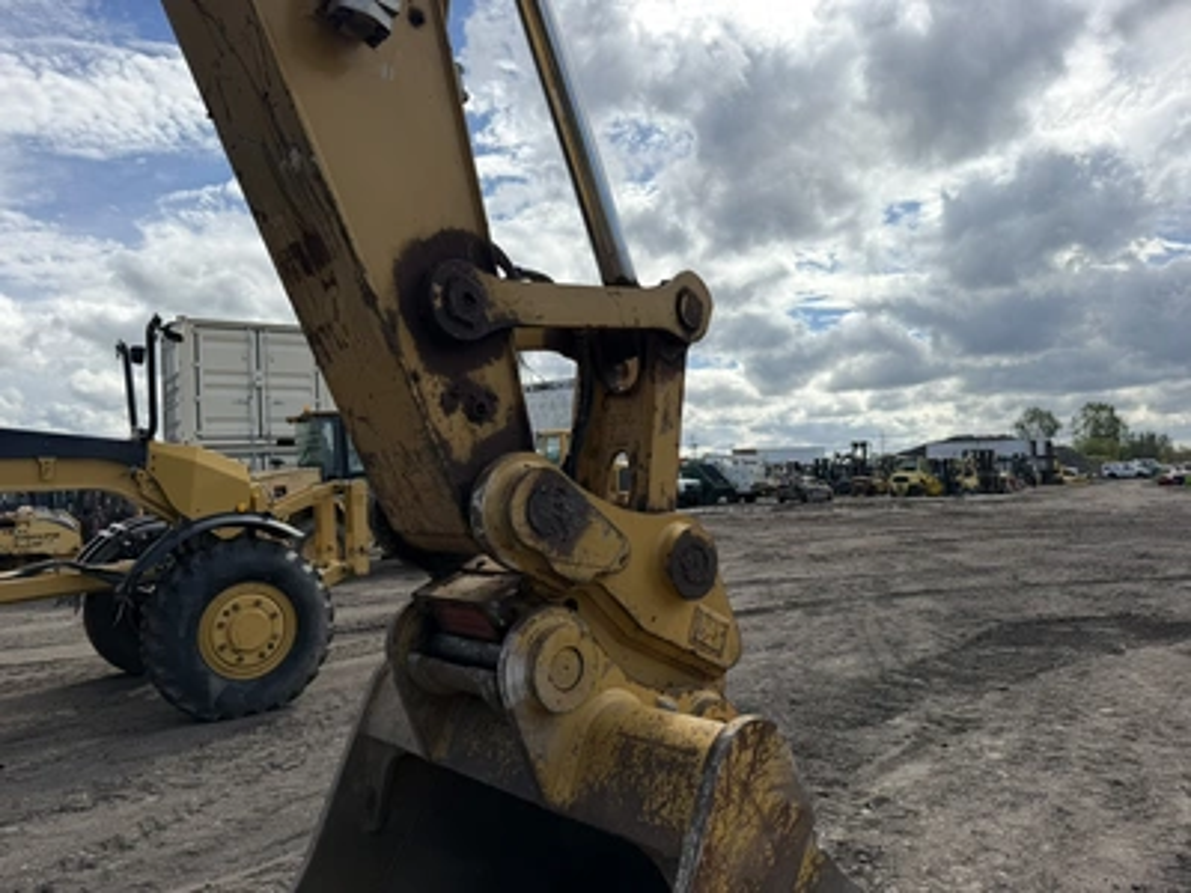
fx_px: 826
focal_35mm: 24
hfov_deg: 71.6
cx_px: 596
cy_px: 446
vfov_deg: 56.8
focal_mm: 6.76
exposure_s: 1/6173
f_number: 1.78
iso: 80
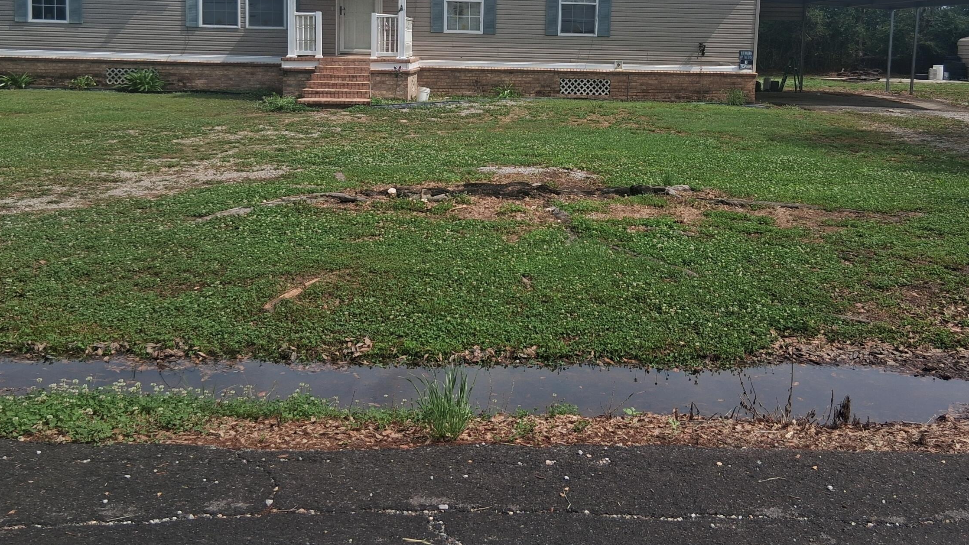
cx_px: 523
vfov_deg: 30.8
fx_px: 976
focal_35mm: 38
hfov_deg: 52.7
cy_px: 157
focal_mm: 3.98
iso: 25
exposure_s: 1/659
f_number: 1.8
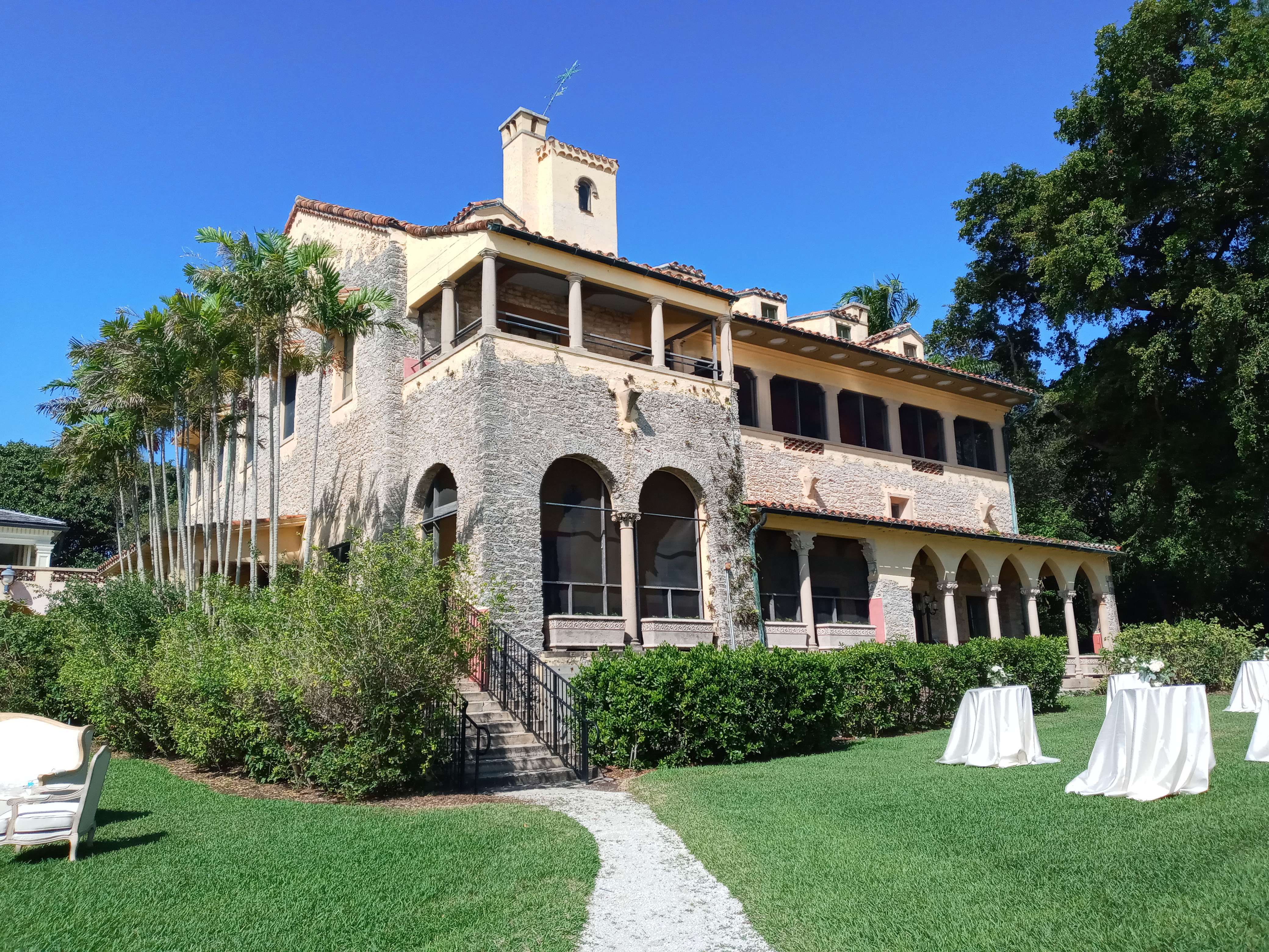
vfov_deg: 49.7
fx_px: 1026
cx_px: 634
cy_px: 476
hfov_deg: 63.4
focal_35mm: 28
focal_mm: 3.61
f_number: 1.8
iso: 100
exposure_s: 1/2083
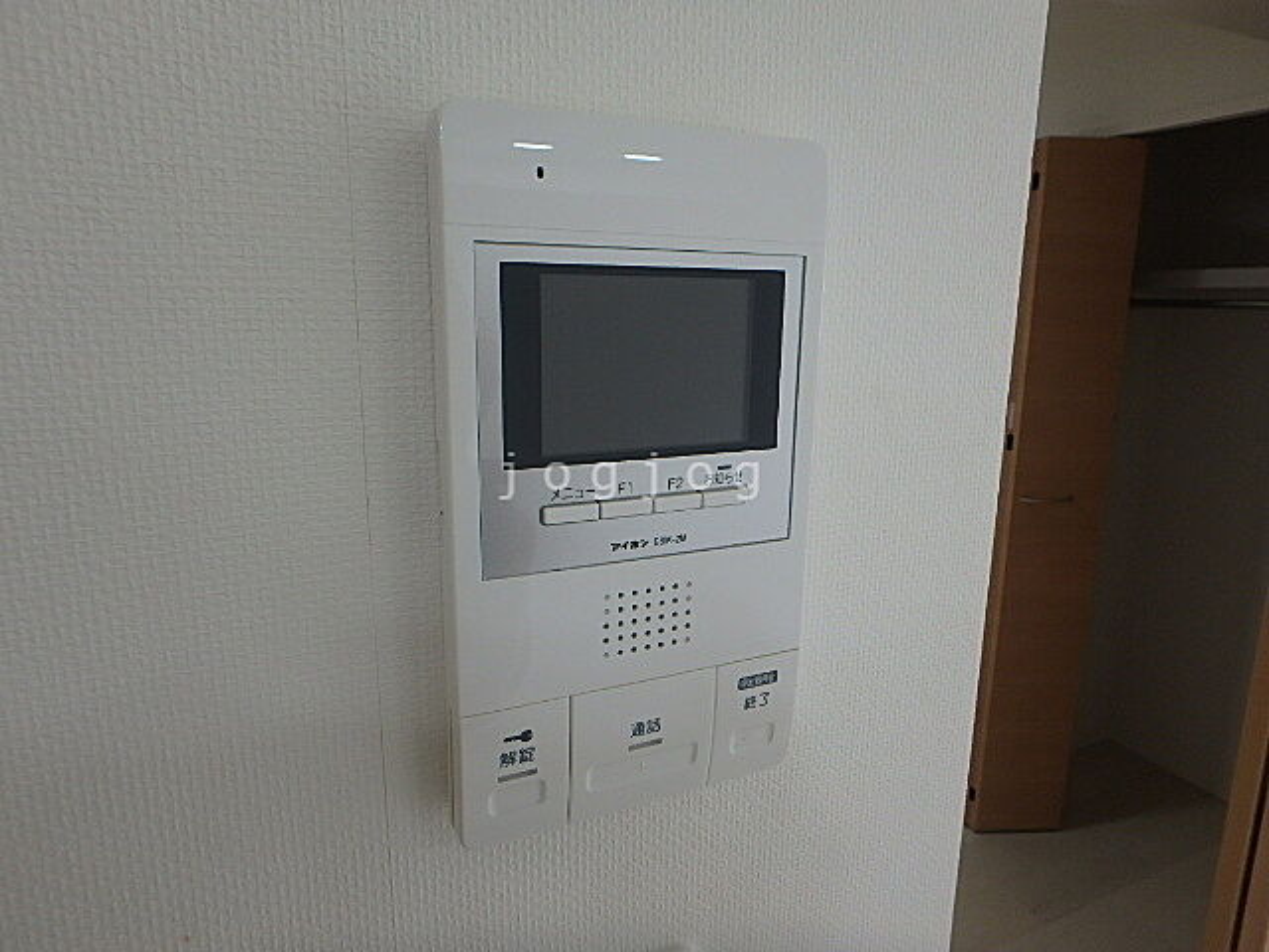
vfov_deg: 63.4
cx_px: 634
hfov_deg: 79.0
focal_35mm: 21
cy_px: 476
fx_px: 770
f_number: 3.5
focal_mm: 3.7
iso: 160
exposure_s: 1/60
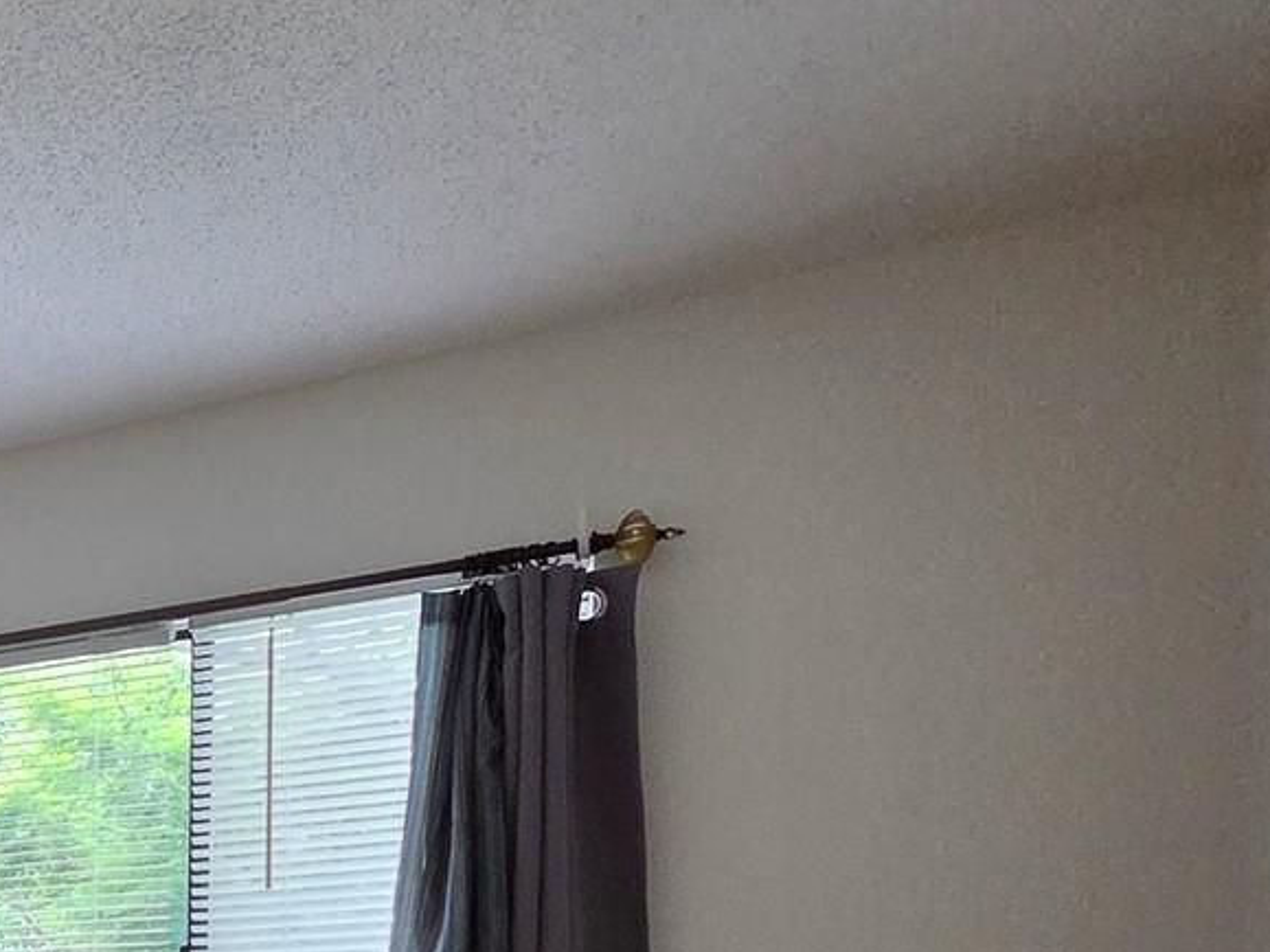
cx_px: -680
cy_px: 1209
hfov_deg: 27.2
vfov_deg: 27.0
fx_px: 1687
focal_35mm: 46
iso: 500
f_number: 2.2
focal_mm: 2.2
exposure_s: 1/100
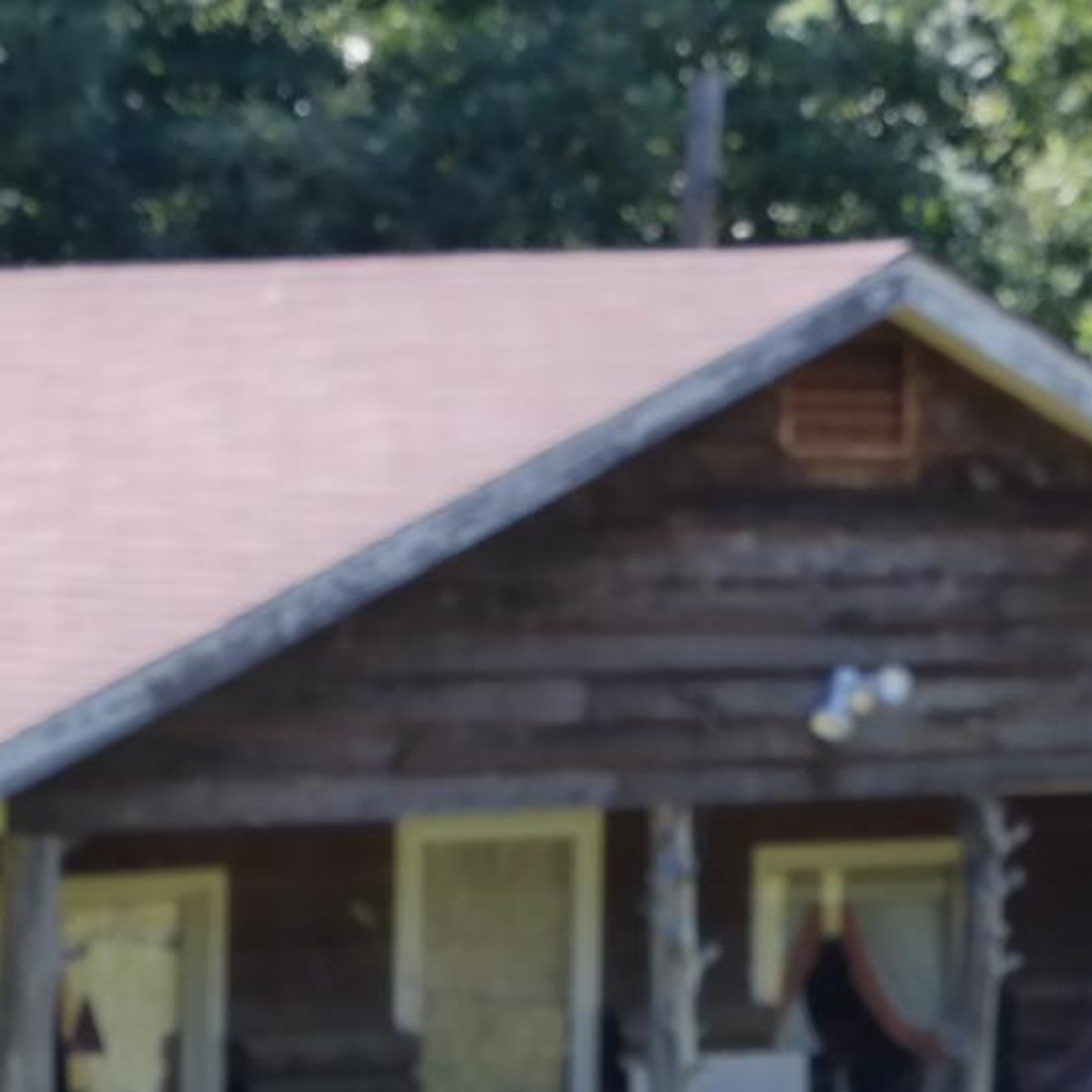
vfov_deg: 10.4
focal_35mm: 166
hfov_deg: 10.5
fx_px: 5925
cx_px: 545
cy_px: 1185
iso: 100
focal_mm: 24
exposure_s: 1/125
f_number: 6.3
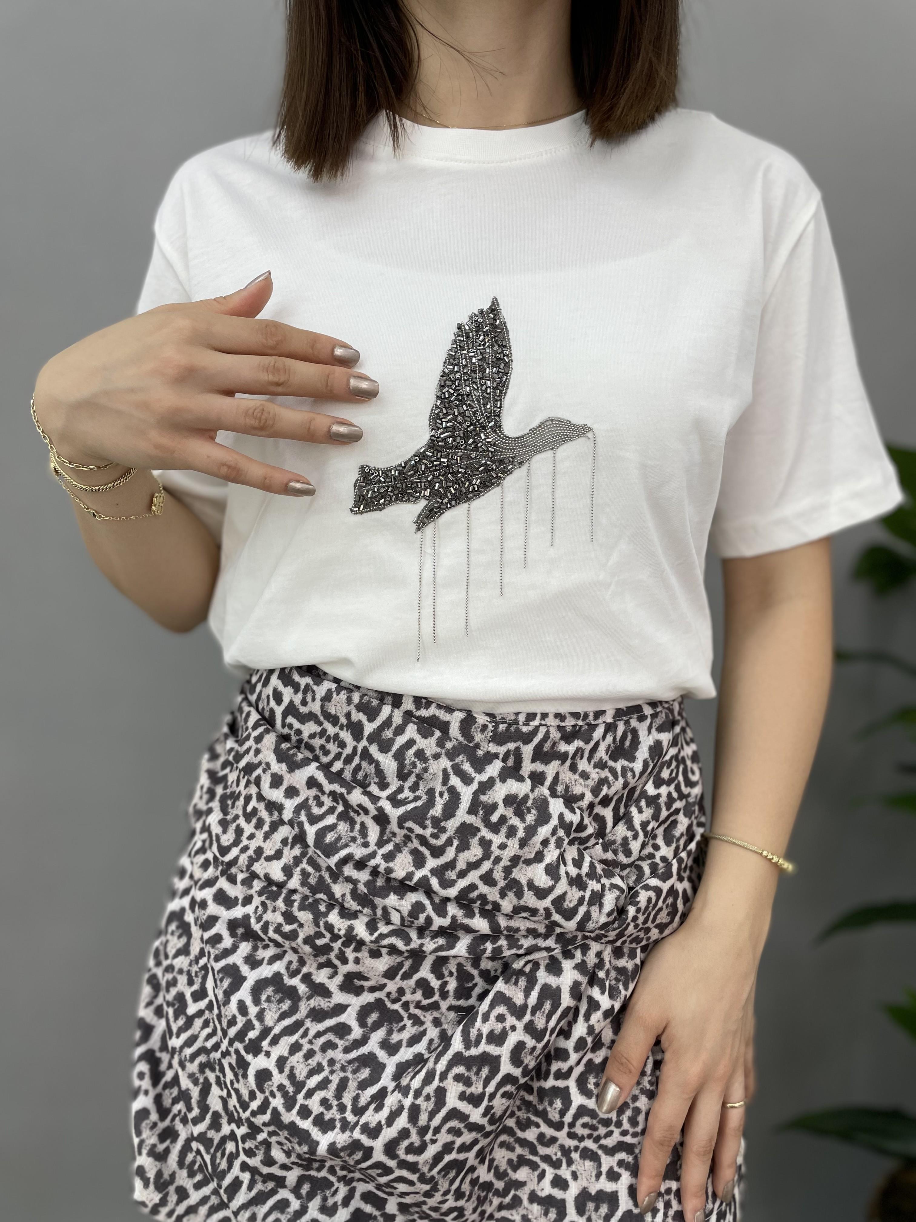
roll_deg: -1.2
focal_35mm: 26
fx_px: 917
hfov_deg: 53.1
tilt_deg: -8.3
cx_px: 458
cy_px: 611
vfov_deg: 67.3
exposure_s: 1/121
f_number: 1.6
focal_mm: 4.2
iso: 50
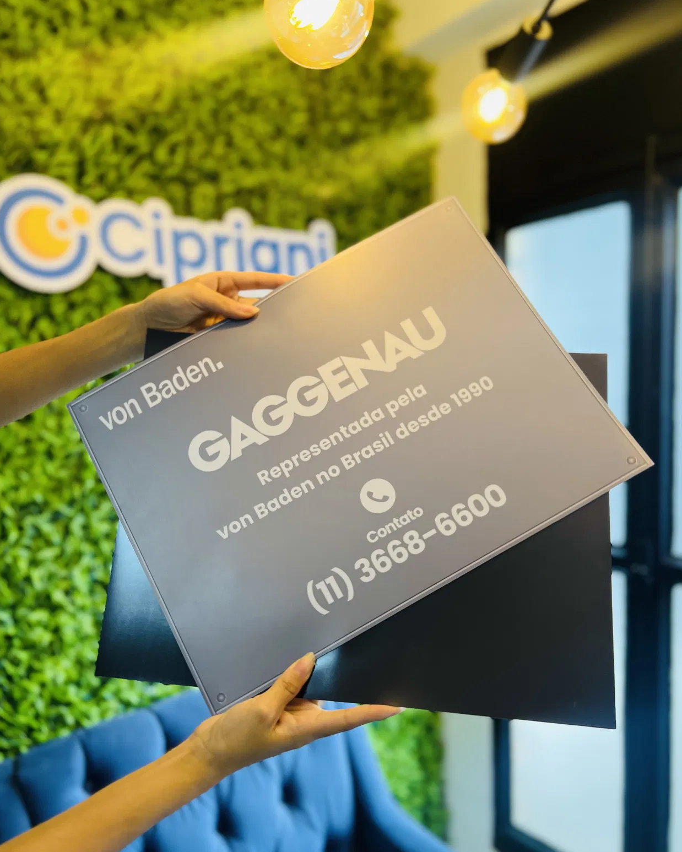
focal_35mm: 28
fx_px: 706
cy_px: 467
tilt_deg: -5.9
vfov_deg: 62.1
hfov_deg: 51.5
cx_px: 335
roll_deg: +3.8
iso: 100
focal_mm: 5.7
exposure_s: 1/120
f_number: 1.5
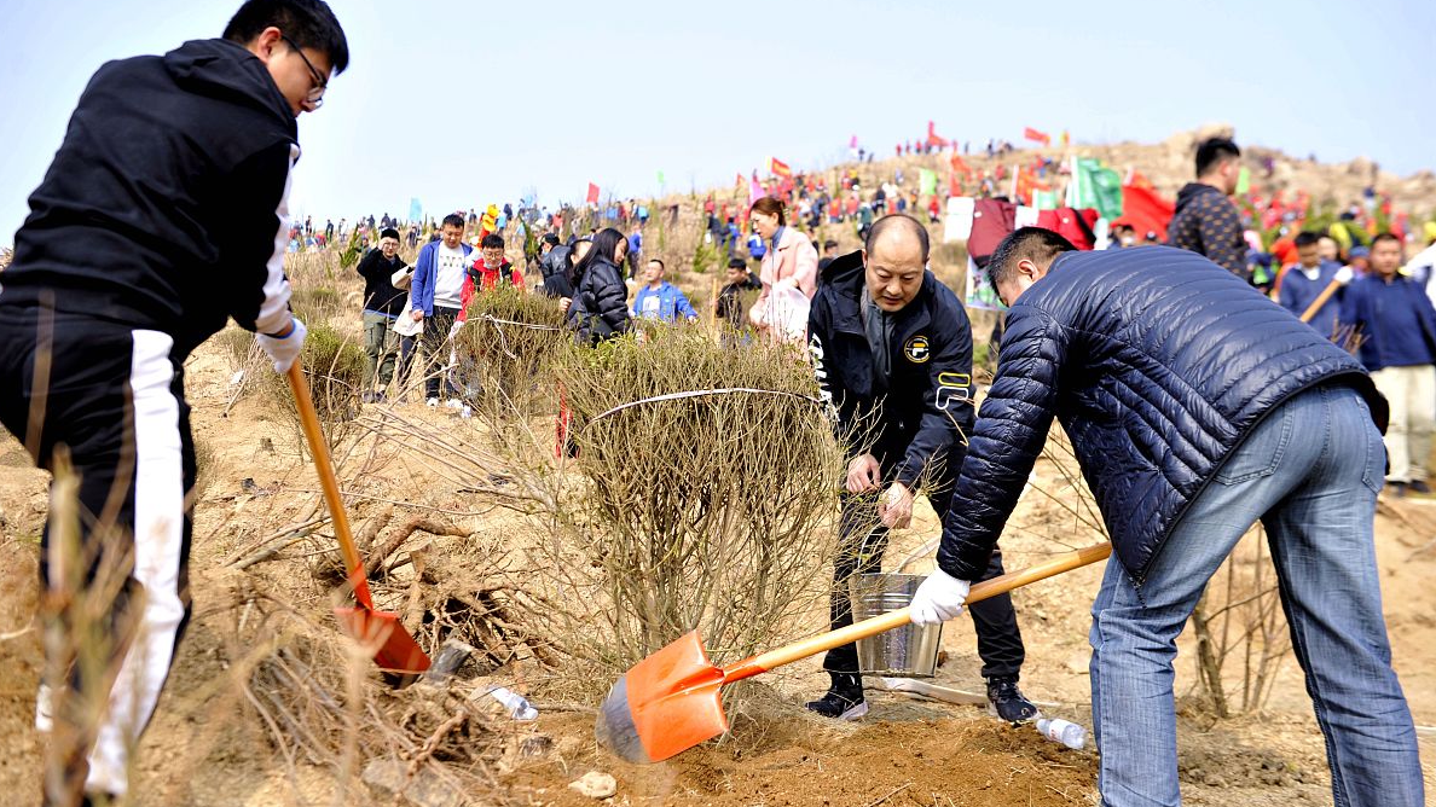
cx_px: 712
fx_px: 1409
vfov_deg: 32.0
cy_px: 406
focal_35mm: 37
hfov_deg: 54.0
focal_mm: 35
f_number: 3.5
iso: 200
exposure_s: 1/1000
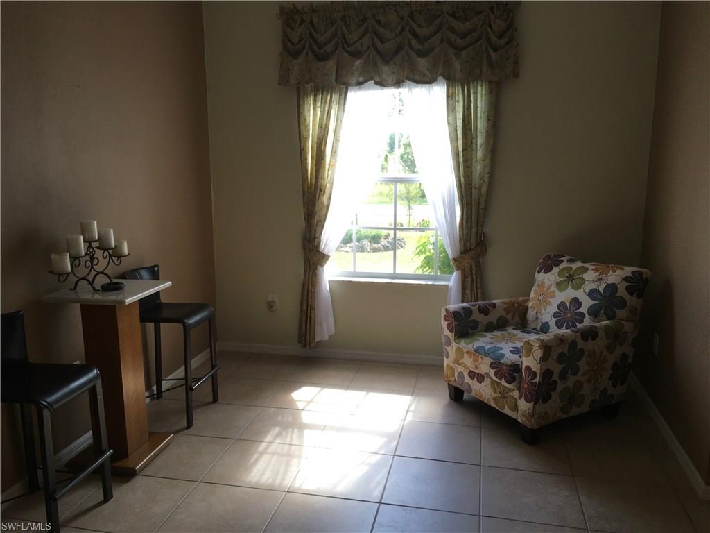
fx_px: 595
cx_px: 355
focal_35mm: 29
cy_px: 266
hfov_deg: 61.7
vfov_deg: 48.2
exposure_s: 1/120
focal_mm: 4.15
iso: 32
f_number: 2.2
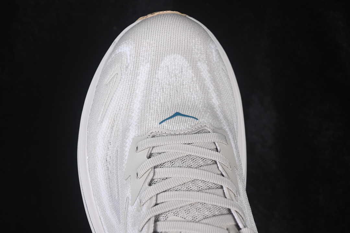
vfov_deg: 18.2
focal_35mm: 75
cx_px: 175
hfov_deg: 27.0
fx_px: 729
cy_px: 116
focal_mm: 50
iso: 160
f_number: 7.1
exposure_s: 1/80
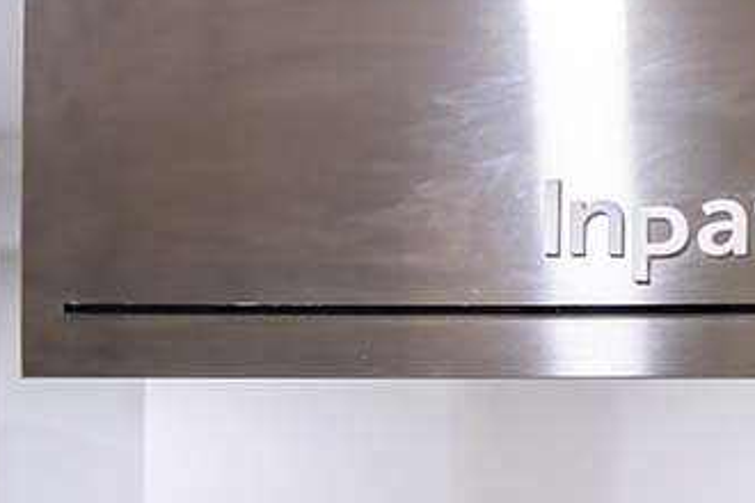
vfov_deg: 14.7
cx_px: 1068
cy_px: 158
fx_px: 1950
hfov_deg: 19.6
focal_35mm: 93
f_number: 5.6
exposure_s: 1/250
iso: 2800
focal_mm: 32
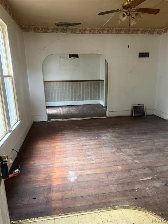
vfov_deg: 71.6
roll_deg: +1.2
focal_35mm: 24
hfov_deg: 56.8
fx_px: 155
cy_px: 112
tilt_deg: -13.8
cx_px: 84
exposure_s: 1/50
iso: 800
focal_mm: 6.76
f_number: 1.78
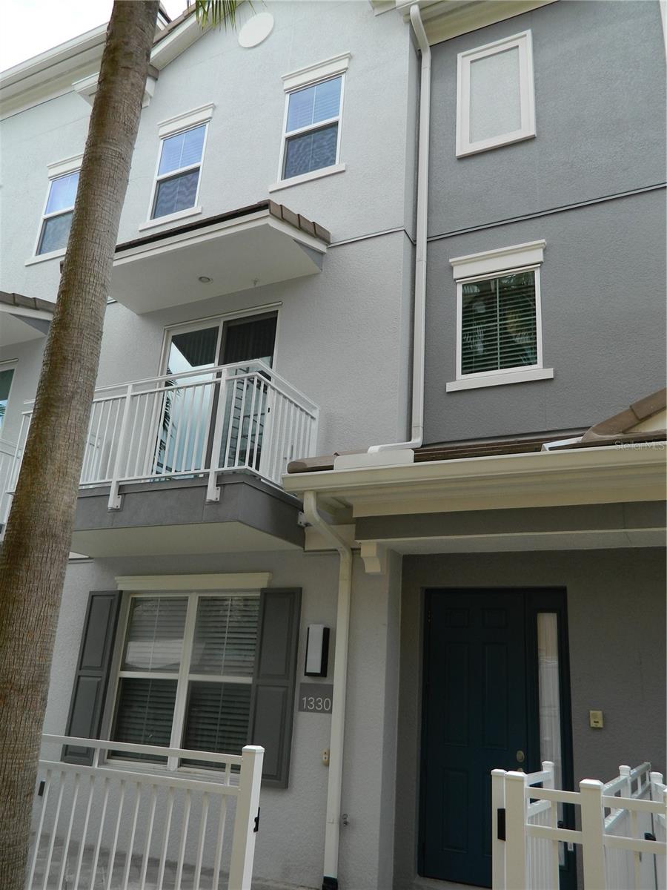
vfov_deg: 63.4
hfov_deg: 49.7
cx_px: 334
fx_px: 719
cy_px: 445
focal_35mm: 28
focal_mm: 5.1
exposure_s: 1/320
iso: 80
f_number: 3.2
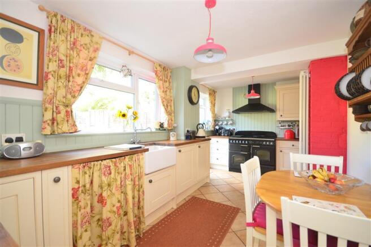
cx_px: 186
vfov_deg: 77.3
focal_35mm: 15
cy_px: 124
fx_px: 155
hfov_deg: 100.4
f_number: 5
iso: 200
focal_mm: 10
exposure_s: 1/13
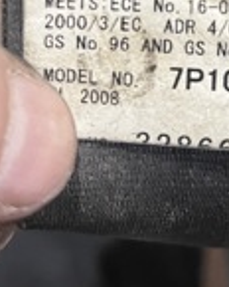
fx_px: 712
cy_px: -131
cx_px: 186
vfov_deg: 20.0
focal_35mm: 84
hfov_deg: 18.1
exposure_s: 1/50
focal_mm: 5.1
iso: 500
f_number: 1.6
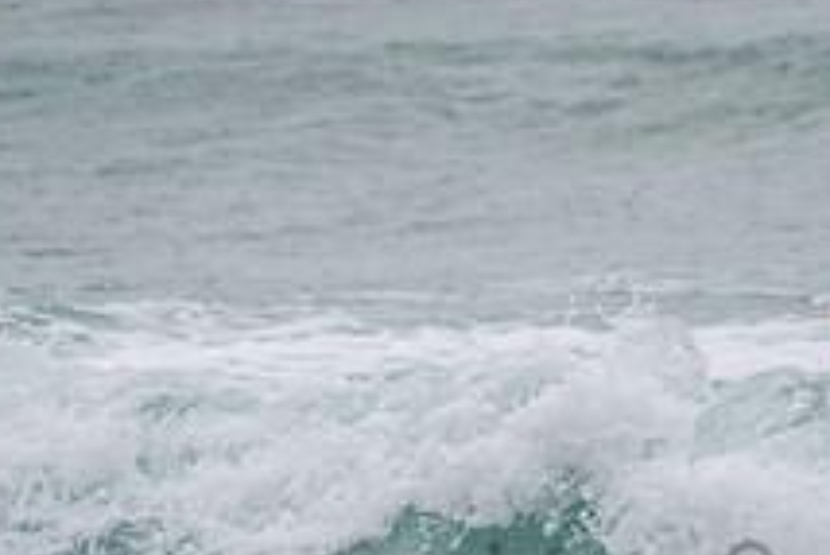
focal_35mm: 1652
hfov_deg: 1.2
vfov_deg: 0.8
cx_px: 880
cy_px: 529
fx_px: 38112
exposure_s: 1/320
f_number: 5.6
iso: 250
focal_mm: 500
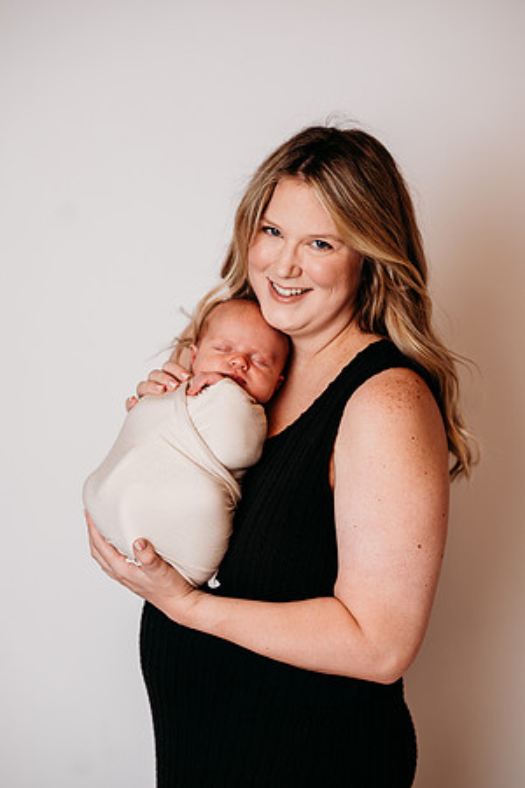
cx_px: 262
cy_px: 394
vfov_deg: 23.9
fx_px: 1859
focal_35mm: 85
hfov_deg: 16.1
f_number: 2.5
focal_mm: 85
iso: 160
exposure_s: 1/160
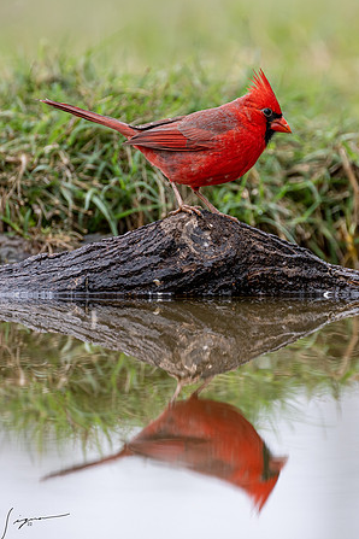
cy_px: 258
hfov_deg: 2.1
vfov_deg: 3.2
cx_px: 206
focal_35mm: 643
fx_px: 9617
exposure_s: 1/320
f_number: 6.3
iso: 450
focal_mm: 400
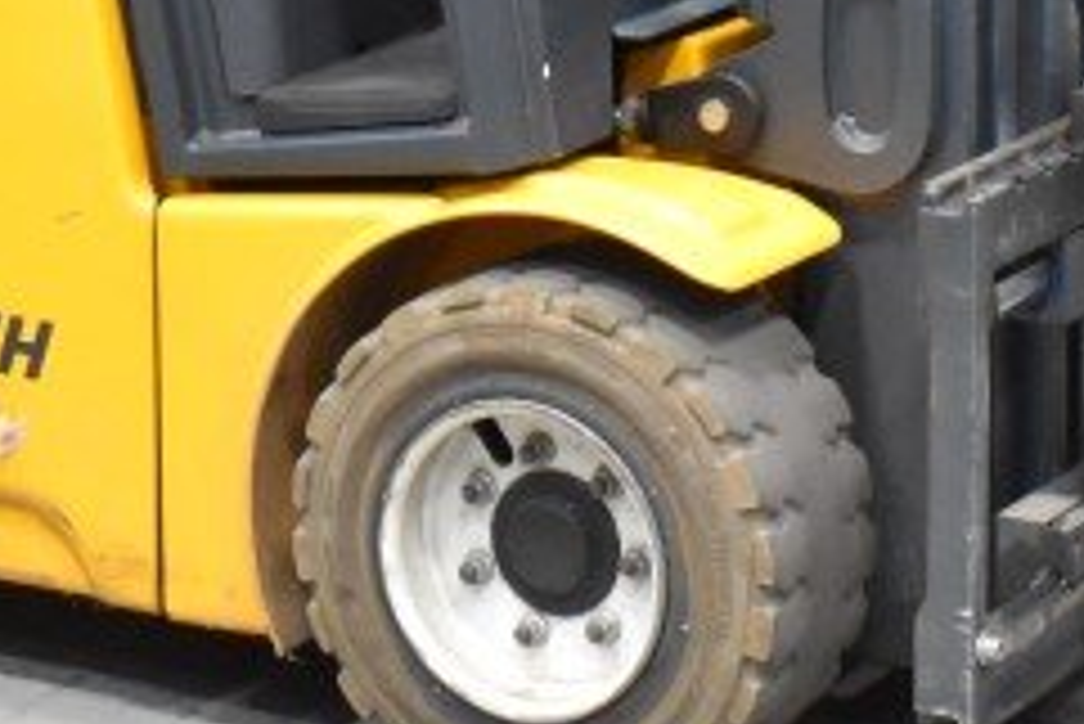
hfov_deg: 12.5
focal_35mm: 164
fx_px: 4941
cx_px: 459
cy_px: -688
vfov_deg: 8.0
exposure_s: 1/30
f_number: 5
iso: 1600
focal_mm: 22
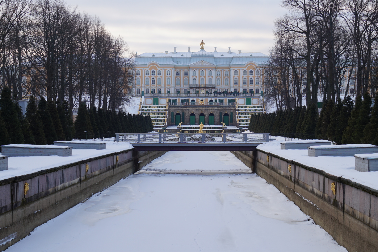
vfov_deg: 16.5
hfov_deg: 24.6
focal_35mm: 82
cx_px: 189
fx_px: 866
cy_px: 126
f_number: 8
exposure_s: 1/125
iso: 100
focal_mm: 55
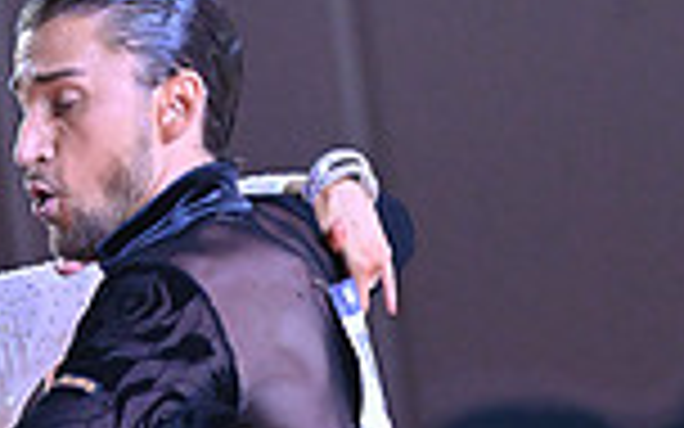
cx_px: 7
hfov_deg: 4.0
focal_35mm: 526
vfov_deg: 2.5
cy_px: 1036
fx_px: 9805
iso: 4000
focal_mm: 135
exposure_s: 1/400
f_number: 6.3
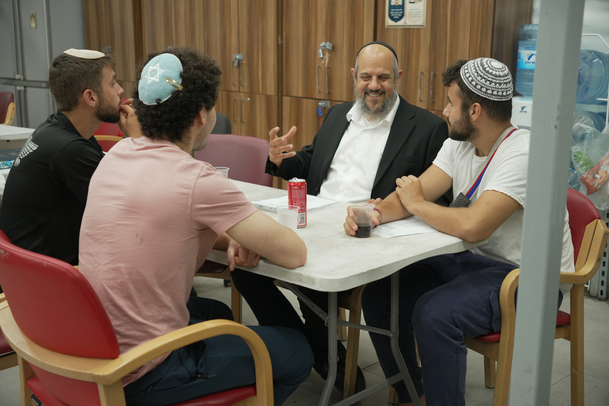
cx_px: 304
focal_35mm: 45
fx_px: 761
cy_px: 203
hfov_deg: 43.6
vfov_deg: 29.9
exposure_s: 1/320
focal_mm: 30
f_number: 2.8
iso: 800
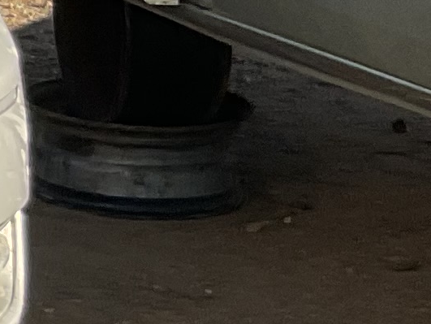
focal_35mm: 220
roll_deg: +2.2
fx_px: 2741
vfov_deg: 6.7
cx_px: -945
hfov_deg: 7.6
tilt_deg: -8.7
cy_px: -136
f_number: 1.8
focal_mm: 3
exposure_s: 1/1577
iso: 16
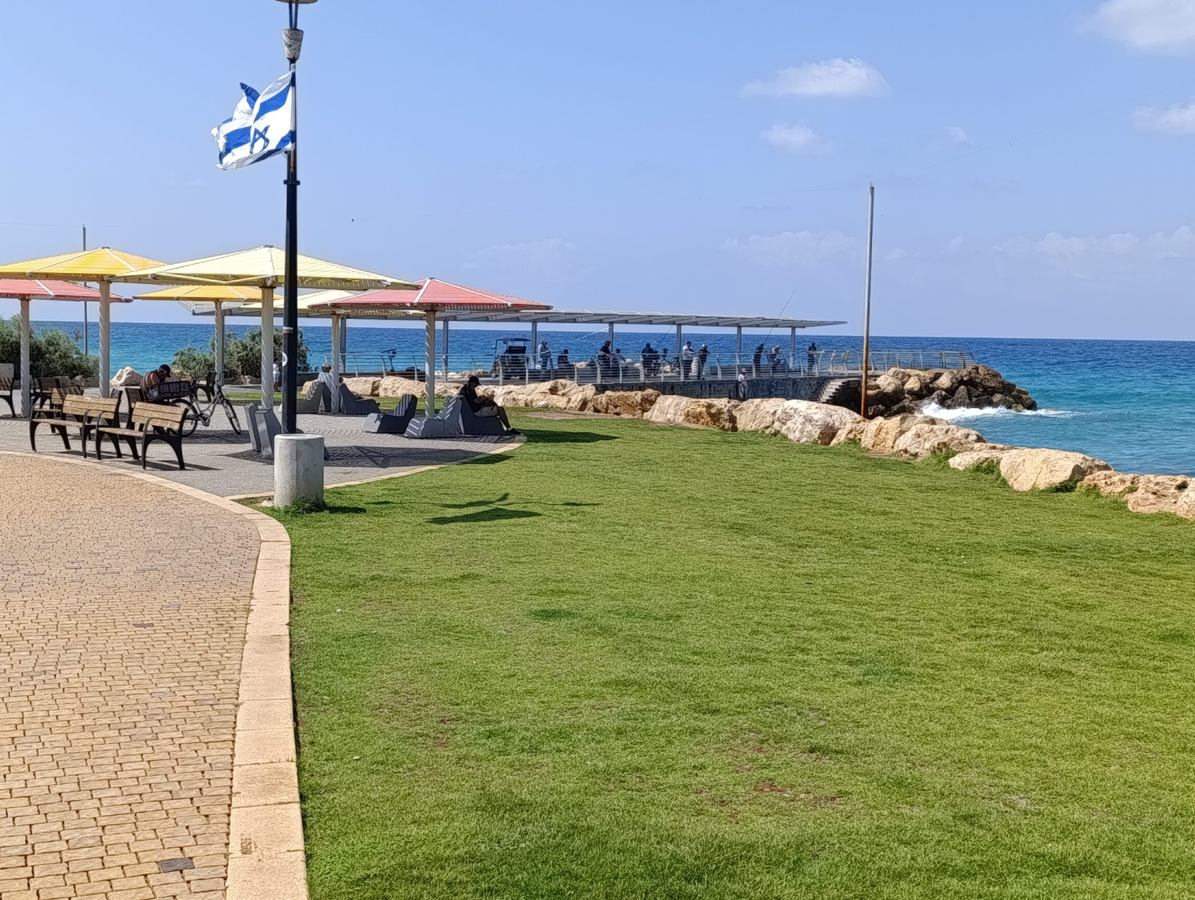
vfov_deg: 34.4
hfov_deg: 44.7
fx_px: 1452
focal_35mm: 42
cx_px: 572
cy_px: 452
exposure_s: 1/784
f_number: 1.6
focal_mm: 6.14
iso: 50
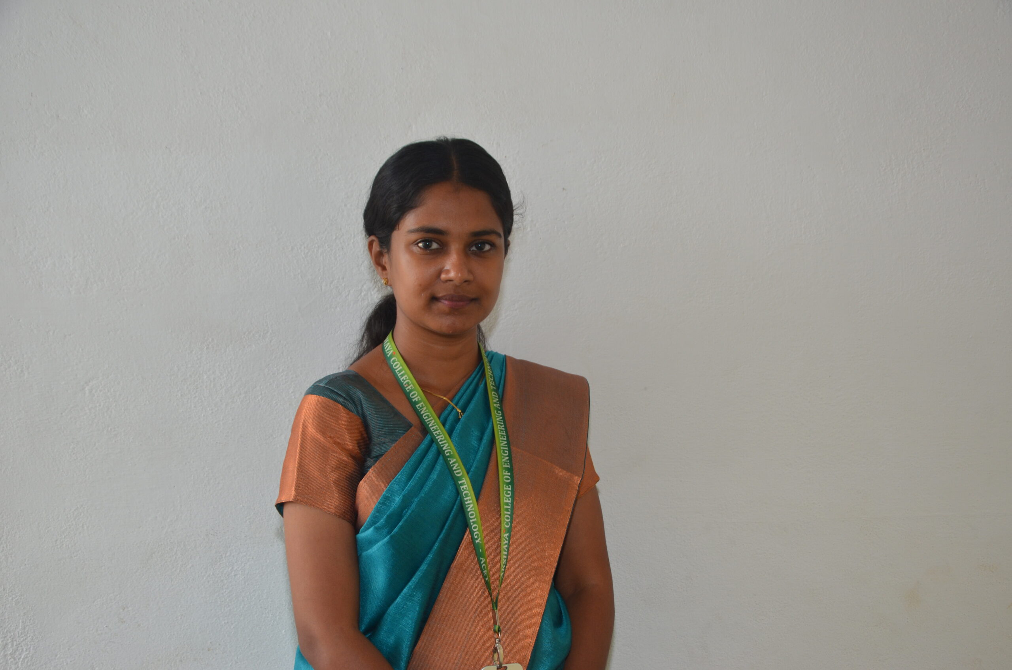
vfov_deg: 28.0
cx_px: 506
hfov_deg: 41.2
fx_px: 1347
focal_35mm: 48
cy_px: 335
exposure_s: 1/125
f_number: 5.6
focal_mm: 32
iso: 400
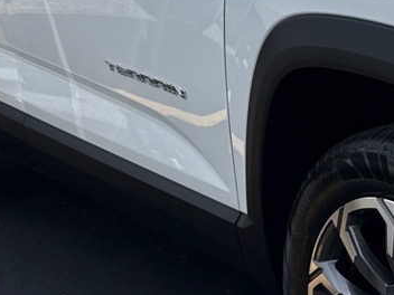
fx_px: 1241
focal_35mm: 109
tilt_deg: -15.6
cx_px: 525
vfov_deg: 13.6
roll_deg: +1.4
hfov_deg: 16.9
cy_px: 164
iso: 80
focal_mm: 6.76
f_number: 1.78
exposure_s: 1/6173
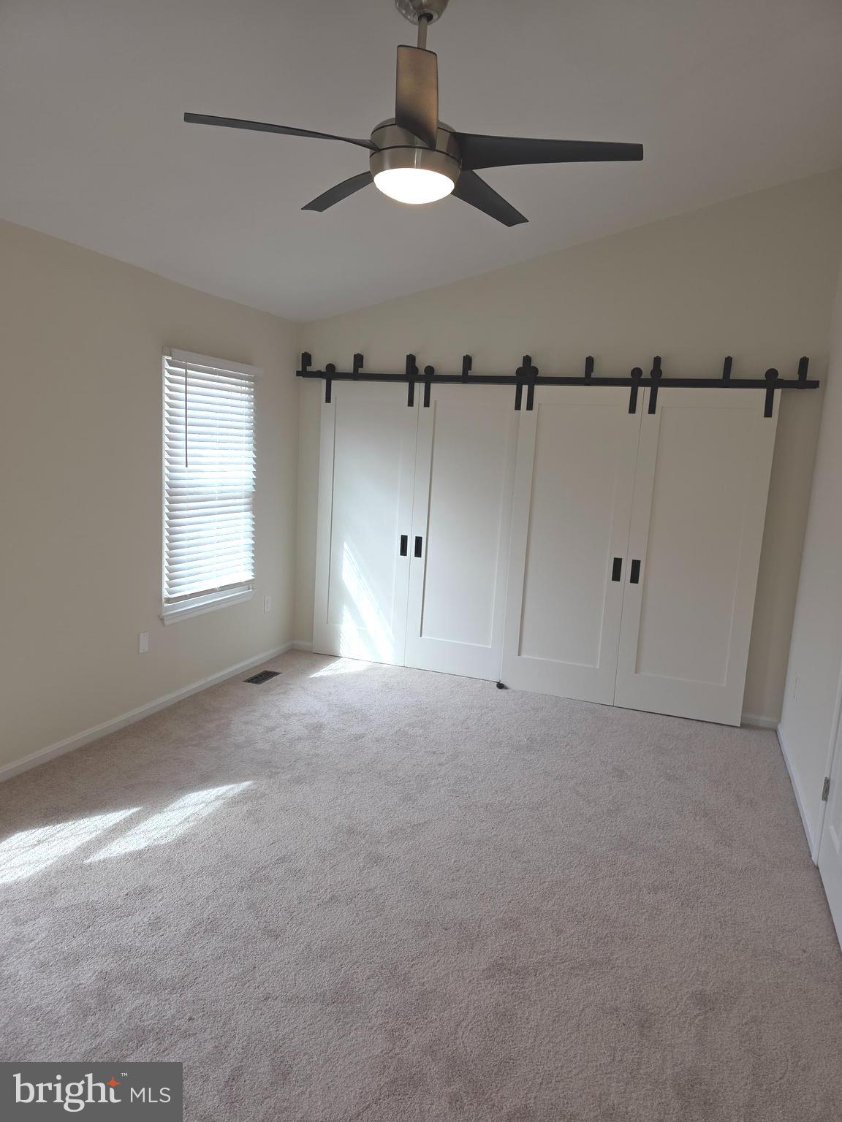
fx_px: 746
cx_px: 421
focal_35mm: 23
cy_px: 561
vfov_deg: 73.9
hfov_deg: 58.9
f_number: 1.7
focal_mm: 6.3
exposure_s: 1/60
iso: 32
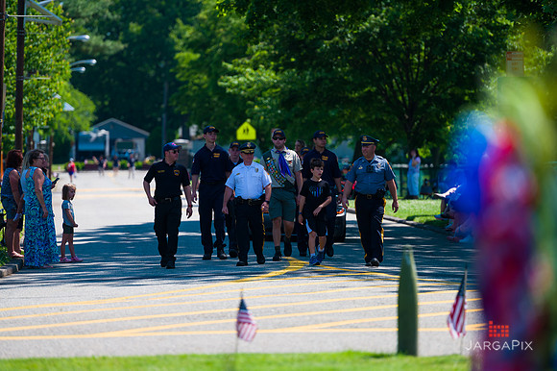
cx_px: 278
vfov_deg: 6.9
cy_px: 186
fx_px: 3093
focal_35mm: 200
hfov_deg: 10.3
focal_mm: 200
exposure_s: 1/2000
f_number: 3.2
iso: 200
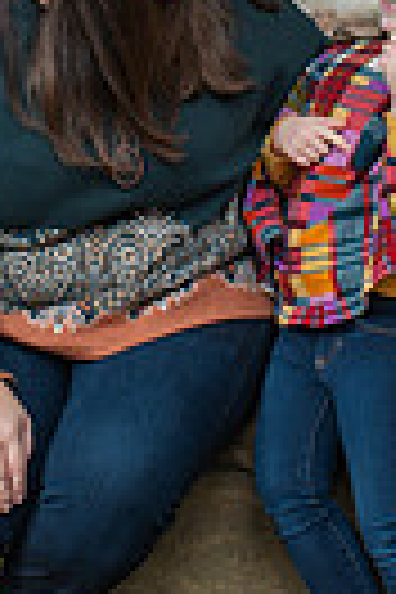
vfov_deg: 16.8
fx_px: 1963
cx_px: 218
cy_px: -27
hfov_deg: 11.5
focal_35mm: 119
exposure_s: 1/800
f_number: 3.2
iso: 320
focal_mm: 35
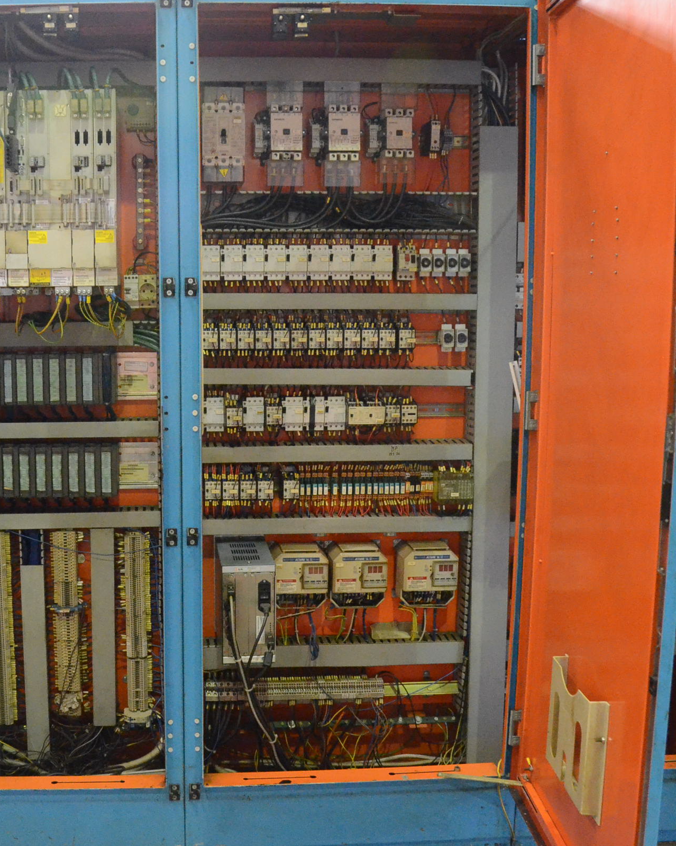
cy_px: 419
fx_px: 976
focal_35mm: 39
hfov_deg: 37.5
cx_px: 185
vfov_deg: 46.8
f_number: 3.5
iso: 6400
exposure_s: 1/125
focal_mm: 18
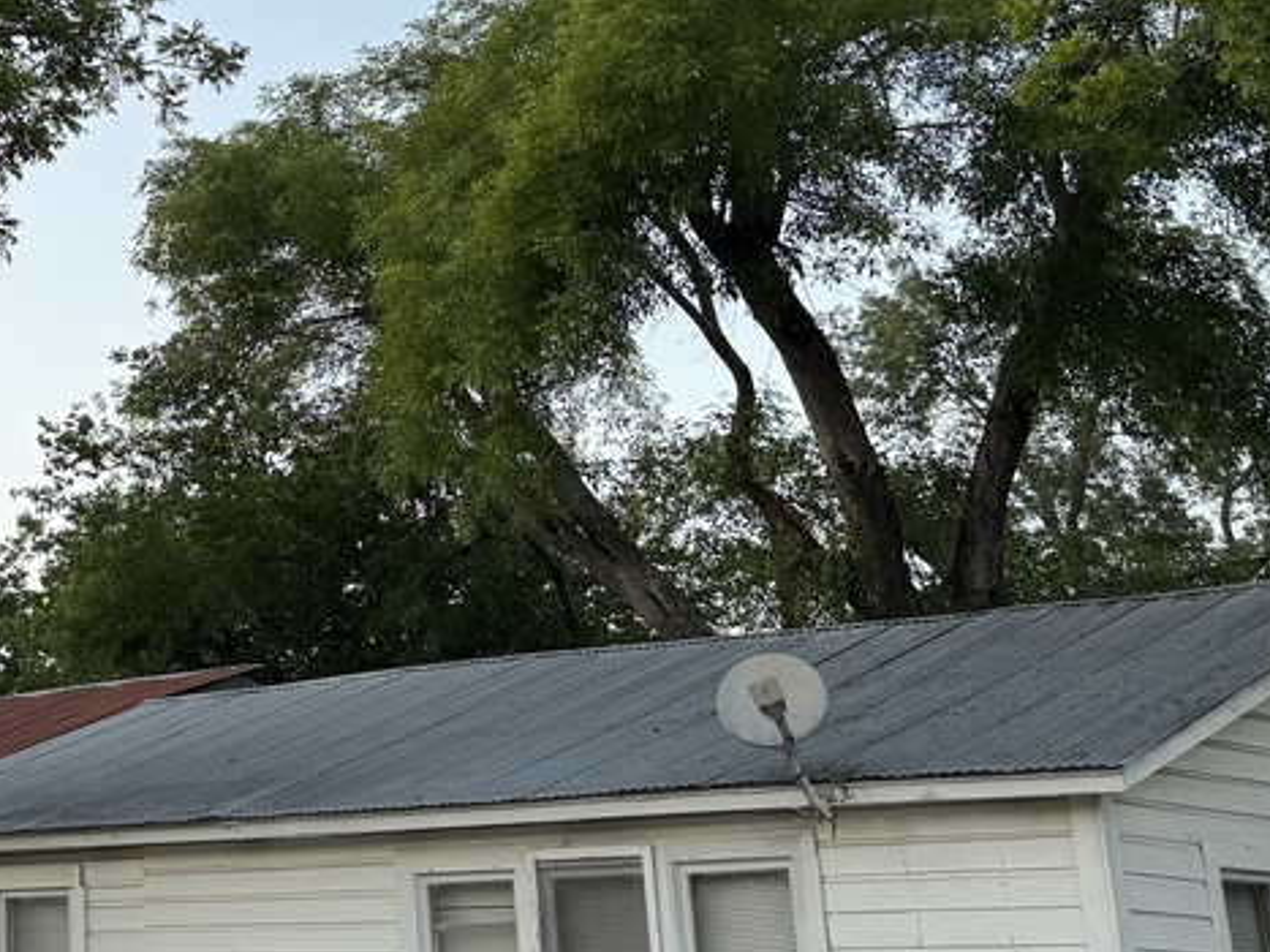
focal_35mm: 74
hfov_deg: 23.5
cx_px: -356
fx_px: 2714
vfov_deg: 19.6
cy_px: 117
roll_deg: -0.3
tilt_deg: +18.4
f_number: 1.78
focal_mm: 6.76
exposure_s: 1/127
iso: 50
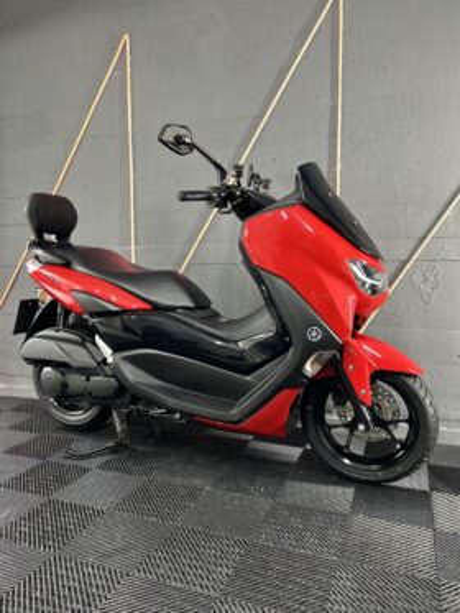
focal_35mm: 26
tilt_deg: -4.6
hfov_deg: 53.1
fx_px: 460
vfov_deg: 67.3
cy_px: 306
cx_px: 230
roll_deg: -1.1
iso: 250
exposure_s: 1/50
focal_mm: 5.7
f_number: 1.5
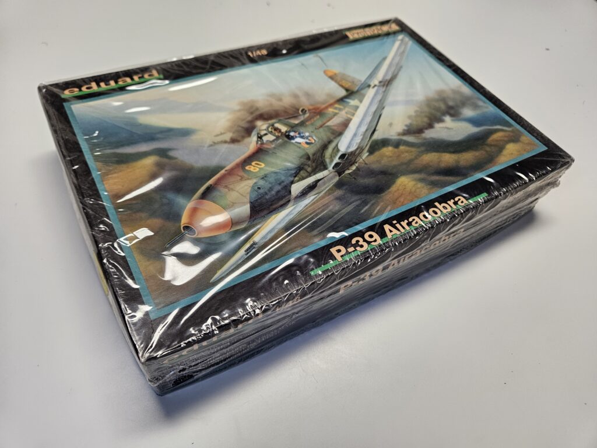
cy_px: 224
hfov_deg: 73.9
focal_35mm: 23
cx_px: 298
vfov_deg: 58.9
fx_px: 397
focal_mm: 5.4
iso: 200
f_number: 1.8
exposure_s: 1/120
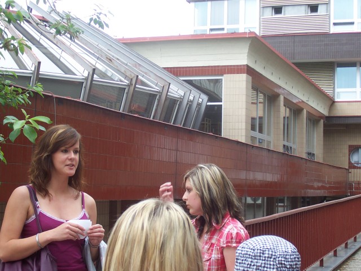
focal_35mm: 71
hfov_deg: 27.4
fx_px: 740
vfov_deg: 20.7
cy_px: 136
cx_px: 180
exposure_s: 1/125
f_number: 4
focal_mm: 10.8
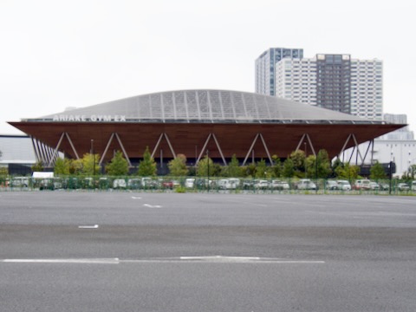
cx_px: 208
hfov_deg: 38.2
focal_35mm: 50
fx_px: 601
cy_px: 156
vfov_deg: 29.1
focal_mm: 9.01
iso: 100
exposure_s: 1/200
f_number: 4.5
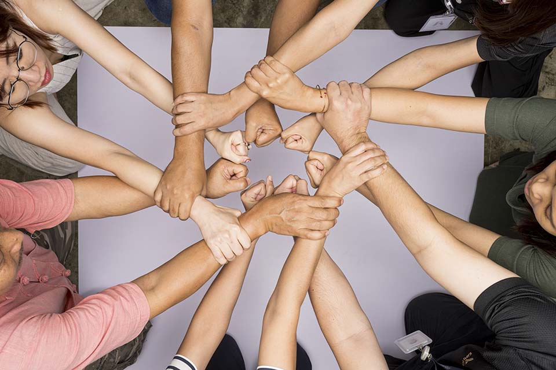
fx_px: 525
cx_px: 278
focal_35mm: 34
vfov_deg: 38.9
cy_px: 185
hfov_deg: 55.8
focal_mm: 34
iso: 64
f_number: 7.1
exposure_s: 1/200
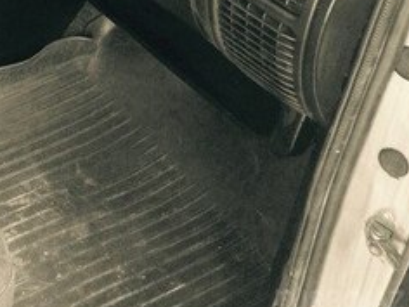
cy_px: -98
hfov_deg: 21.3
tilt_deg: -31.0
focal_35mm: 81
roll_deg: -0.8
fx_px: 957
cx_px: -158
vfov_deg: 17.1
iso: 50
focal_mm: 4.15
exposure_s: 1/50
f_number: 2.2
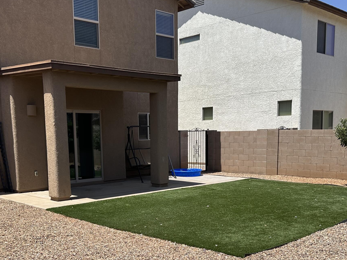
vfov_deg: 33.8
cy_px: 190
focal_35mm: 42
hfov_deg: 44.6
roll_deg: +1.0
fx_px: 421
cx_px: 140
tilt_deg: -7.7
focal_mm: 6.86
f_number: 1.78
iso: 80
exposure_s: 1/5525
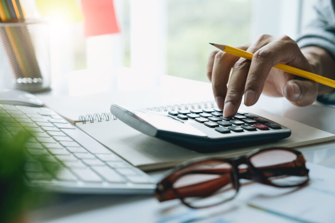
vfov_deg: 22.6
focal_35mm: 60
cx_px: 168
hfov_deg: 33.4
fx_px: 558
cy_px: 112
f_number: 2.8
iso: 400
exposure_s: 1/180
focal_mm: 40.1
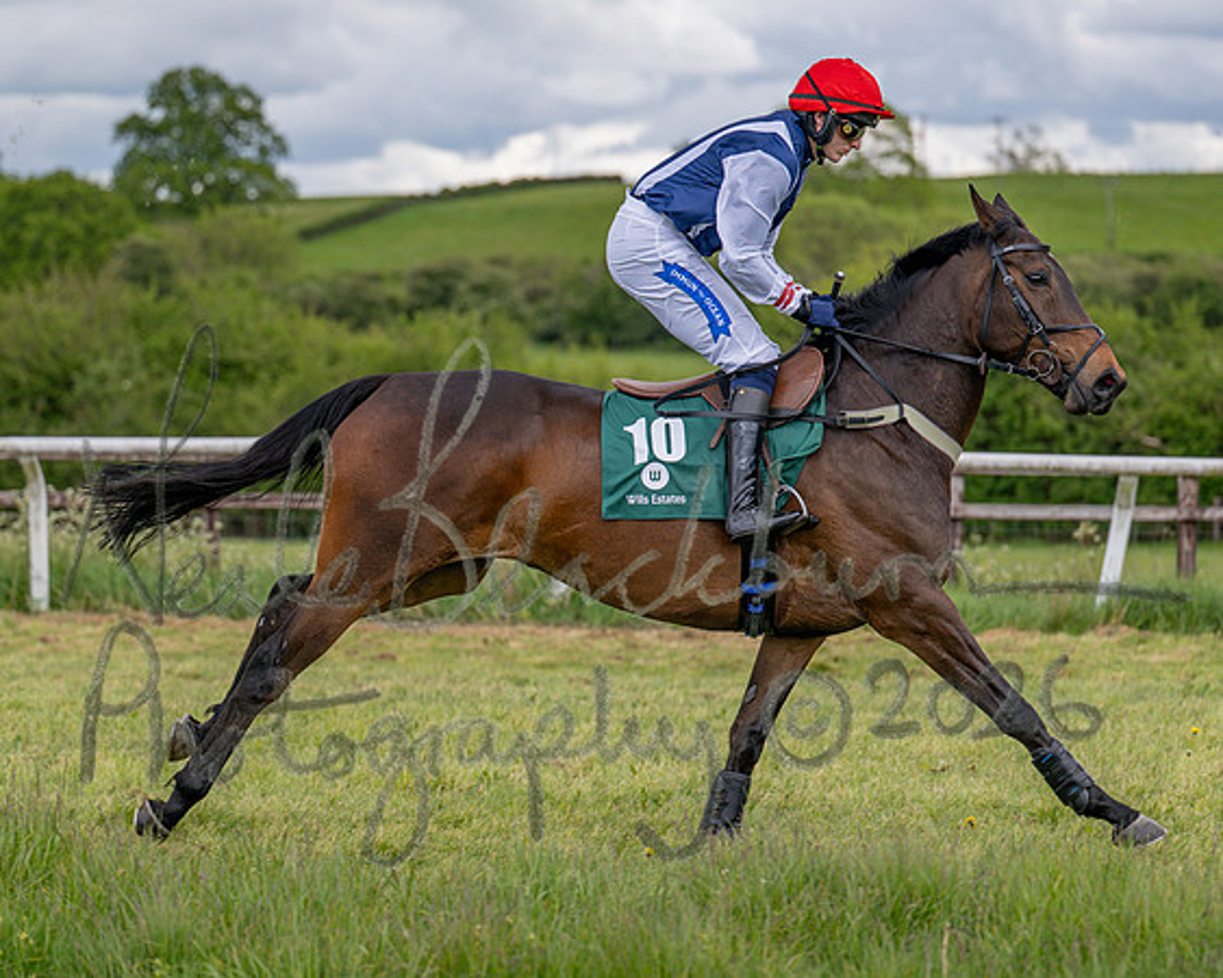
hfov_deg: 15.3
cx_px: 542
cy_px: 520
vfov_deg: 12.2
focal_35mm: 126
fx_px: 4556
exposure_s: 1/2000
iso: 200
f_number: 2.8
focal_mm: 95
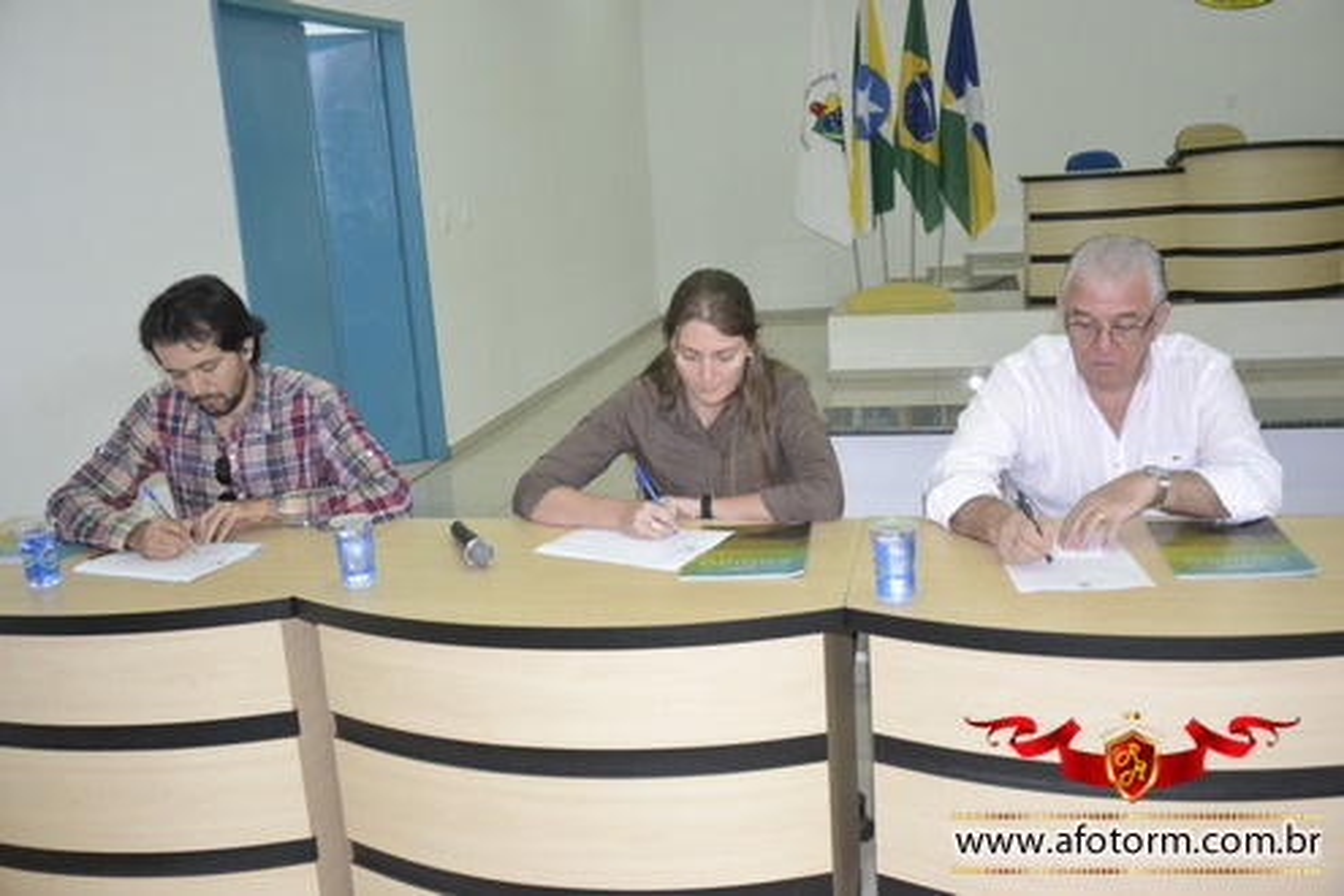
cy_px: 448
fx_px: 1232
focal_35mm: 33
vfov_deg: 40.0
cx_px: 672
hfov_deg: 57.2
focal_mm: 22
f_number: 3.8
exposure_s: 1/60
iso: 1400
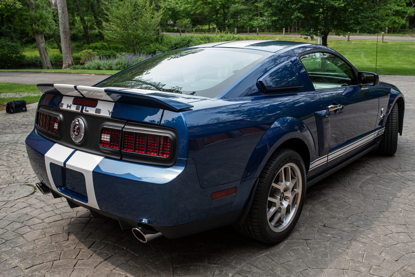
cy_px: 138
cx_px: 208
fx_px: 404
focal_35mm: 35
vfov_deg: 37.9
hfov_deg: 54.4
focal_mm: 35
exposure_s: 1/400
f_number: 5.6
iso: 400
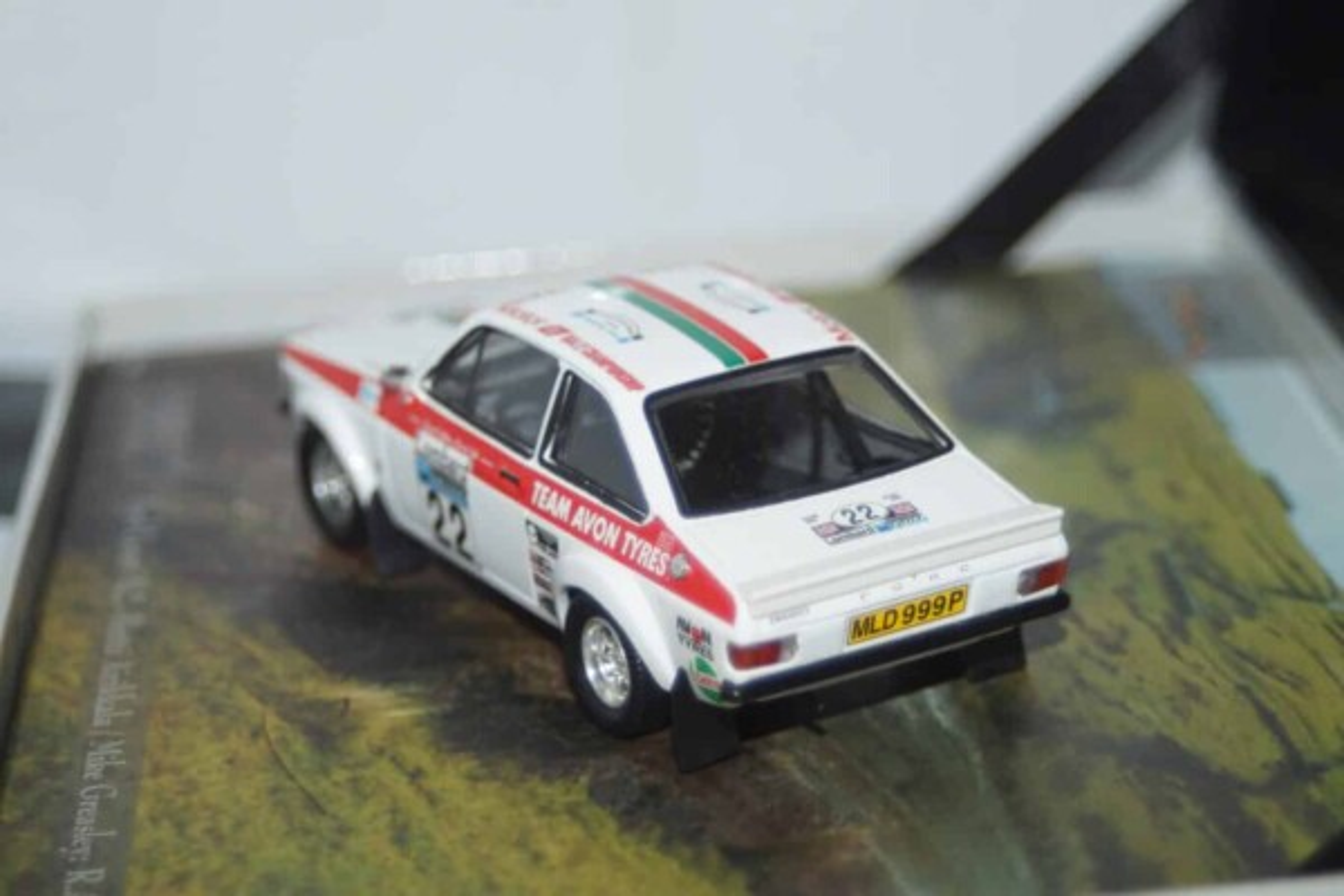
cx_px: 672
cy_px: 448
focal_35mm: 90
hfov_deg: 22.6
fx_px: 3360
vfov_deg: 15.2
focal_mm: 60
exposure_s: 1/100
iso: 250
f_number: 5.6
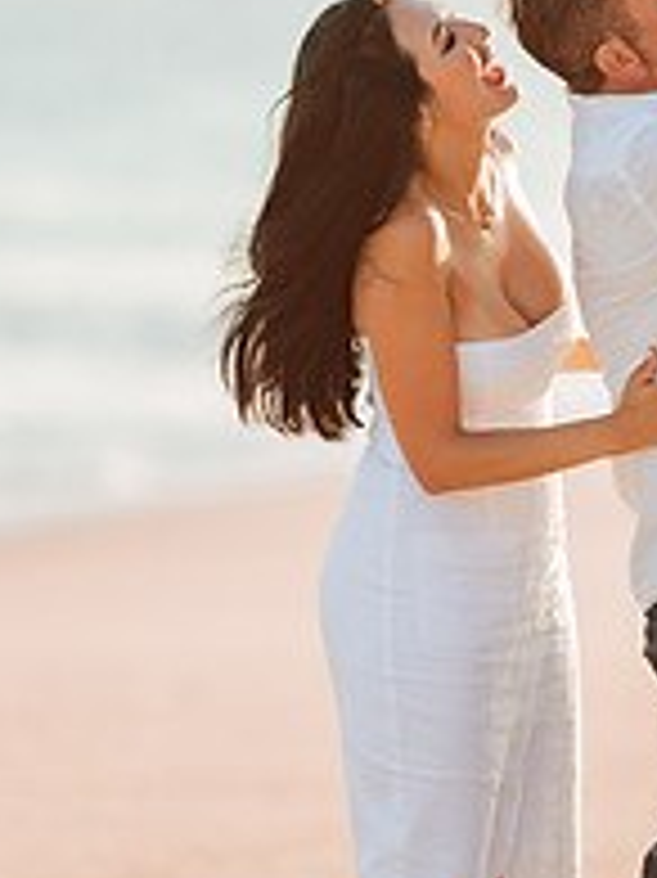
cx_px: 603
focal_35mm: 300
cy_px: 446
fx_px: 7600
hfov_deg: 4.9
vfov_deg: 6.6
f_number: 1.8
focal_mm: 135
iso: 100
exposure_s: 1/3200
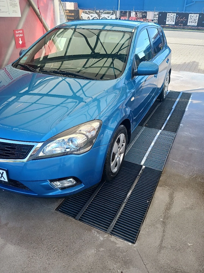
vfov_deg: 65.3
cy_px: 136
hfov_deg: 51.4
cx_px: 102
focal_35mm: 27
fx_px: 212
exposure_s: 1/100
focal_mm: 4
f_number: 1.8
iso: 25
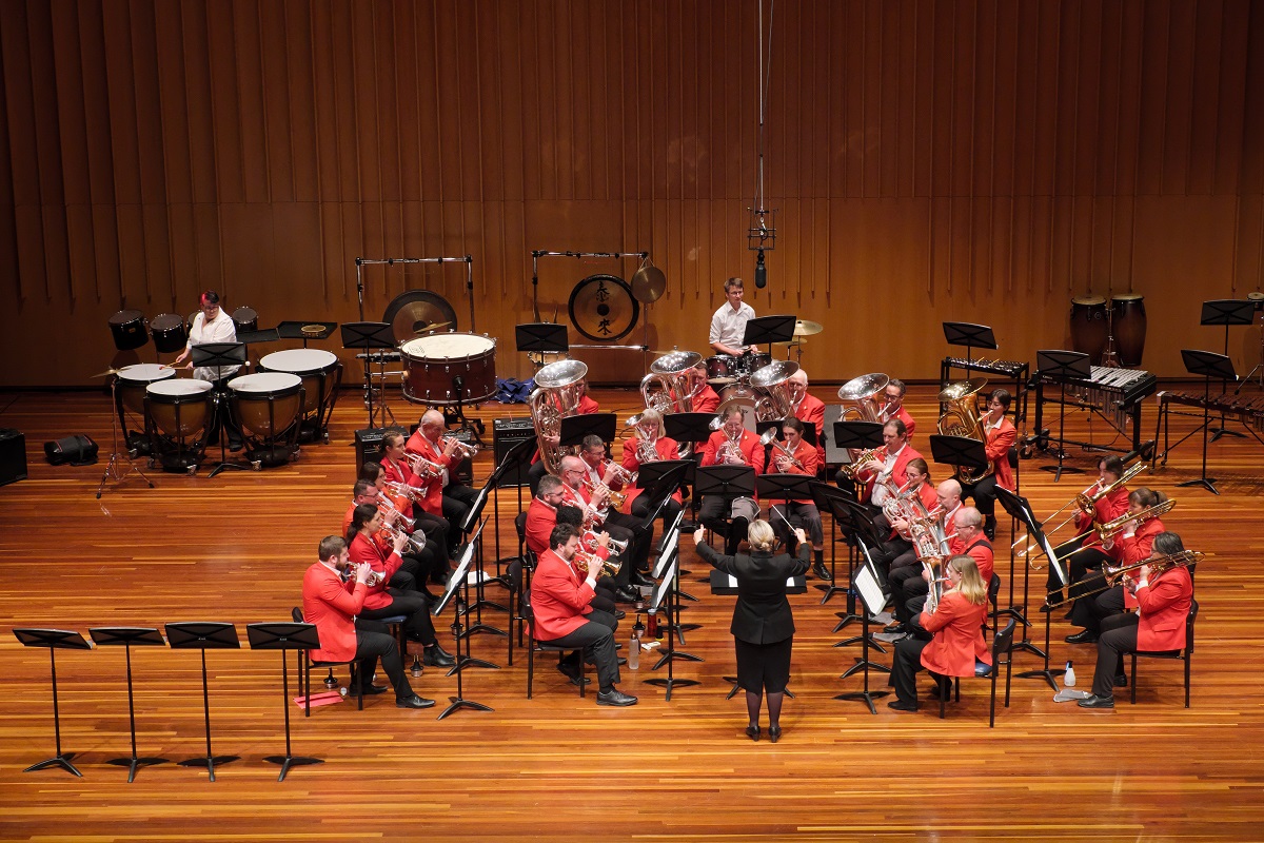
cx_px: 632
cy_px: 422
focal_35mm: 74
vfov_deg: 18.4
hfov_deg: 27.3
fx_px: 2598
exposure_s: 1/100
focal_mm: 49.4
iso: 3200
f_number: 7.1
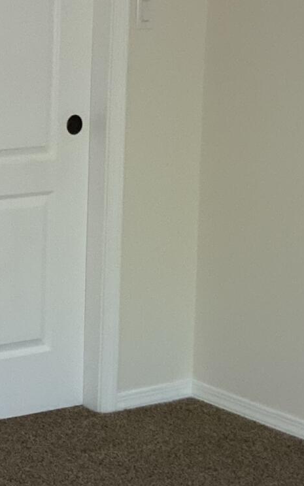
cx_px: -297
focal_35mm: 124
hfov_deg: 9.8
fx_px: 1644
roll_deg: -0.3
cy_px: 41
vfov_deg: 16.6
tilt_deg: -6.6
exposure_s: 1/60
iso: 64
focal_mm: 3
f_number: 1.8
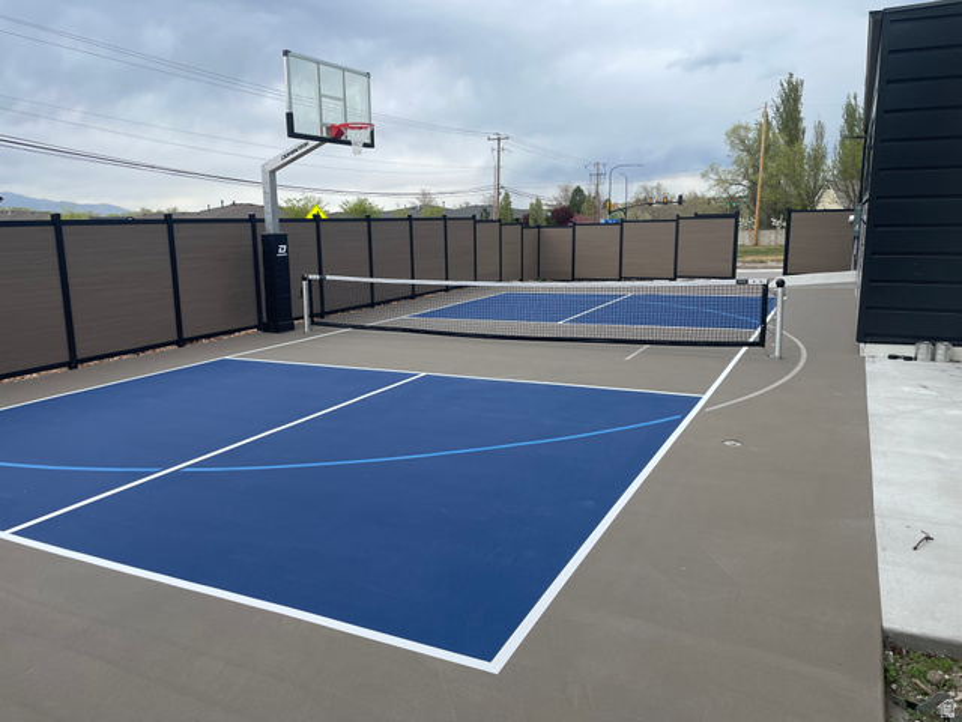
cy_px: 361
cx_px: 481
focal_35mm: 26
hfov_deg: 67.3
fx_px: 723
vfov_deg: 53.1
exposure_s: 1/1618
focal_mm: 4.2
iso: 32
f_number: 1.6
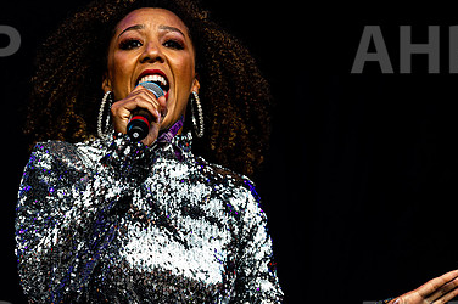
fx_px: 3279
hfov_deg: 8.0
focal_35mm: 258
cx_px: 170
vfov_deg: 5.3
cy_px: 137
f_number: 5
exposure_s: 1/1000
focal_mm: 135
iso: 200
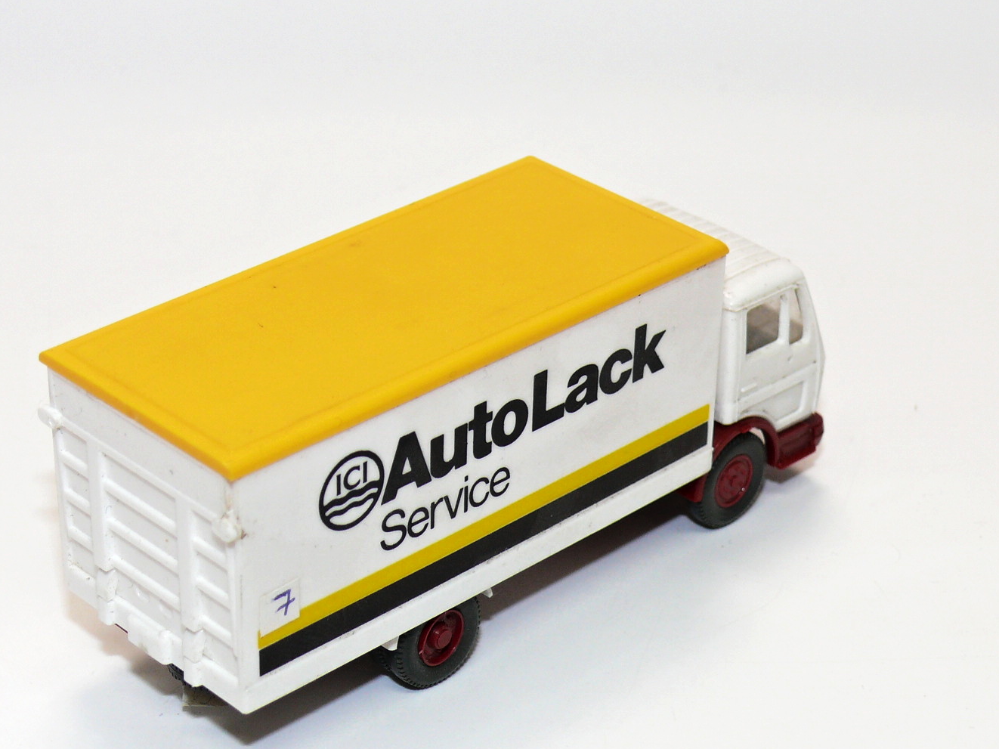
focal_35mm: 92
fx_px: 2655
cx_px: 428
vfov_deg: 16.1
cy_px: 421
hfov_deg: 21.3
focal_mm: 11.6
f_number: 4
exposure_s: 1/30
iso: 100
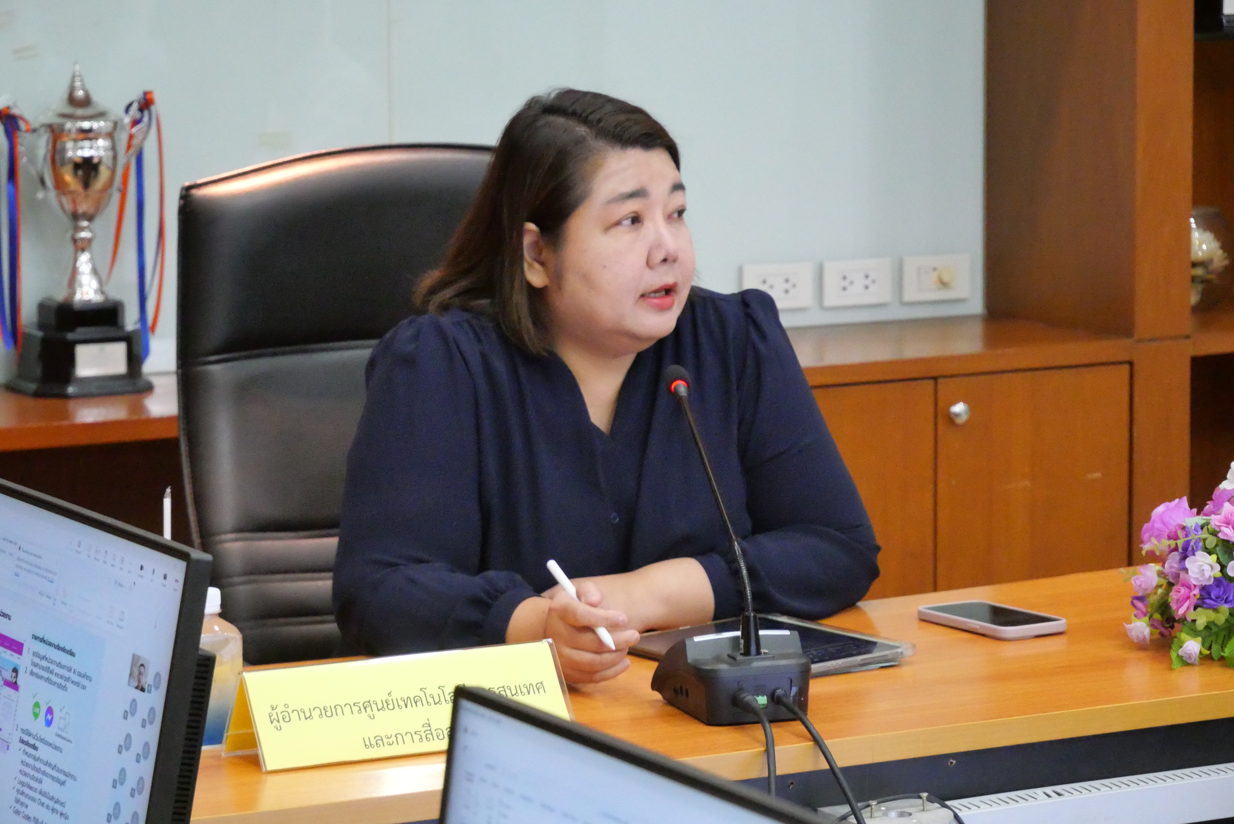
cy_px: 412
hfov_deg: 16.5
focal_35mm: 124
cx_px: 617
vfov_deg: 11.1
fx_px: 4253
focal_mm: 60
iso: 6400
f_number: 5.6
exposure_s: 1/80
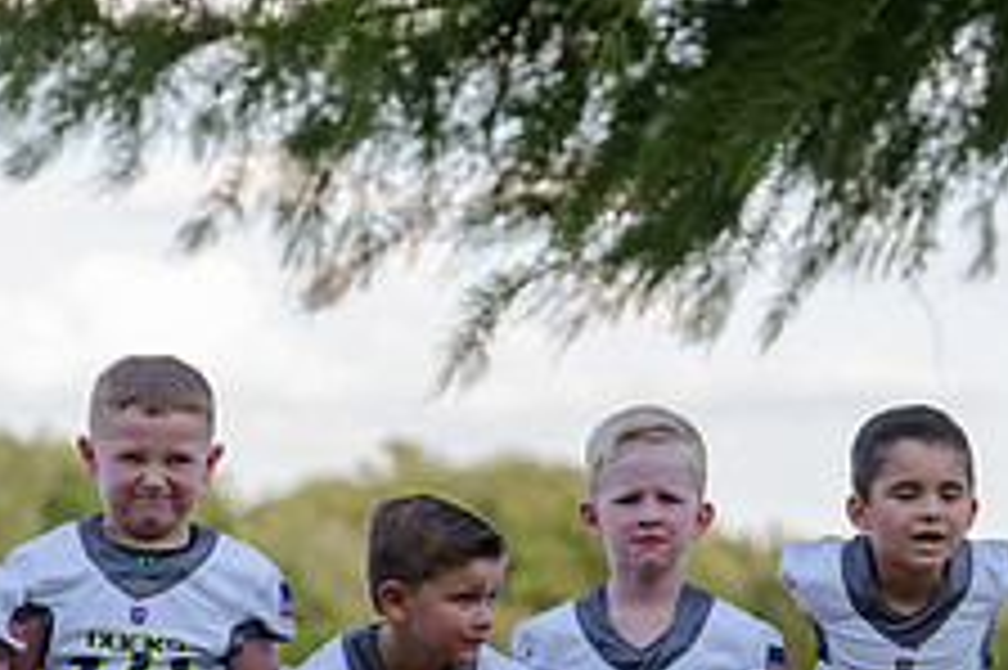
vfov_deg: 5.6
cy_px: 722
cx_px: 360
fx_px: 6883
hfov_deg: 8.4
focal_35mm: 246
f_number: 3.5
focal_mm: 95
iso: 250
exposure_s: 1/400
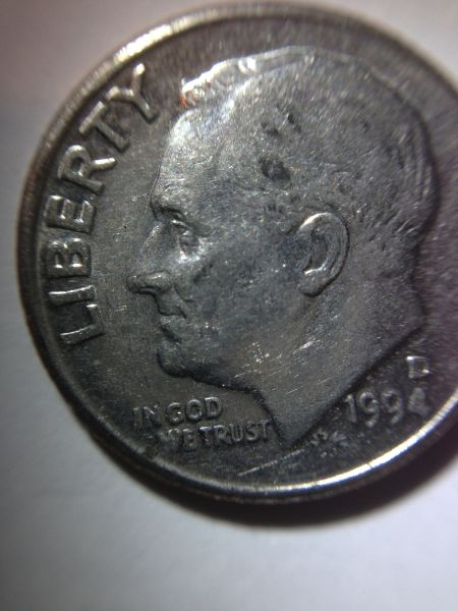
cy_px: 306
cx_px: 229
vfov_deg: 55.4
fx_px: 582
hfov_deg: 42.9
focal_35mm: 33
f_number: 2.4
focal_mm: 4.13
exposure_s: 1/40
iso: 64
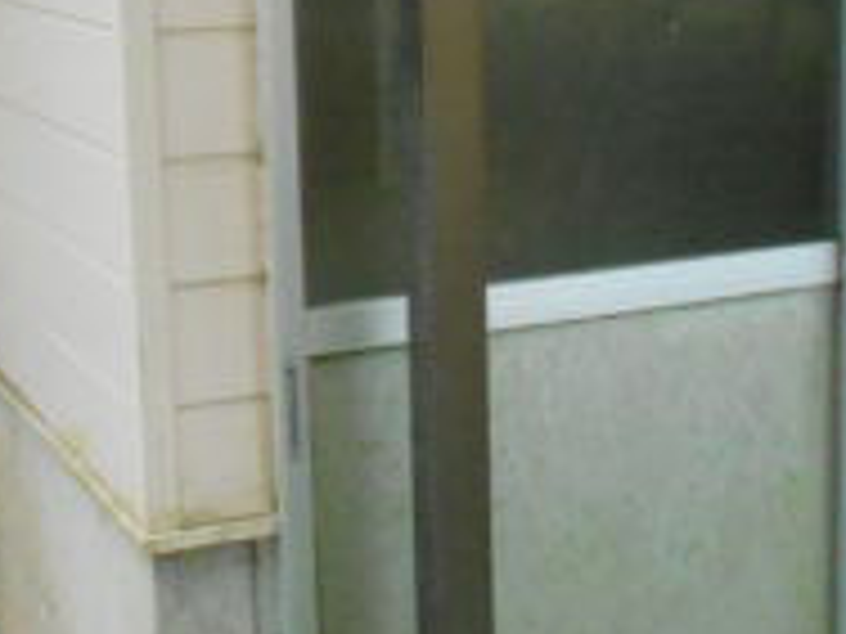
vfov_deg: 19.3
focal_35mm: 76
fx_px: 1857
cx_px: 630
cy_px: 182
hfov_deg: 25.4
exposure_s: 1/2000
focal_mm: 4.6
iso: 800
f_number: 3.2
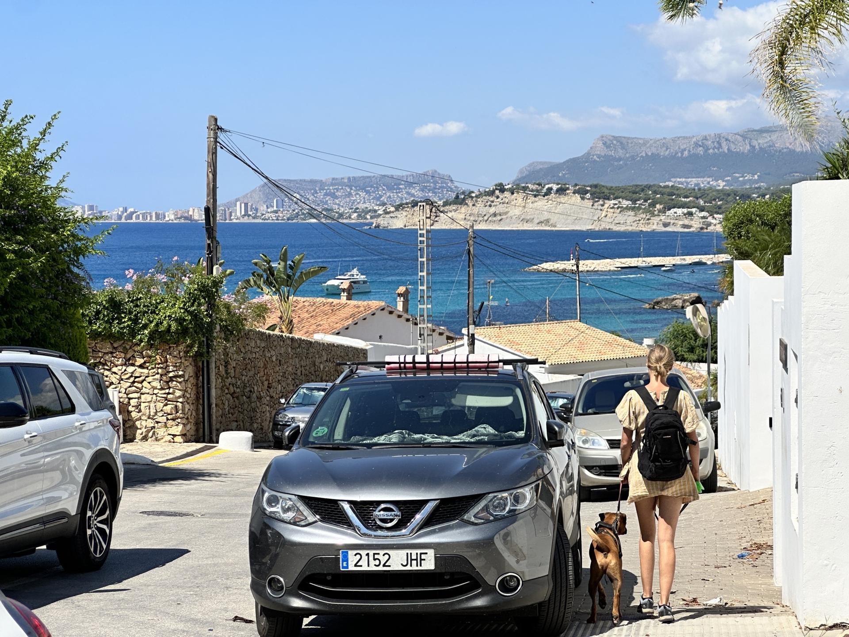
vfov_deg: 19.1
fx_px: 1889
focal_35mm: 77
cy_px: 318
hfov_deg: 25.3
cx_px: 424
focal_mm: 9
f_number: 2.8
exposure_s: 1/1143
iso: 32
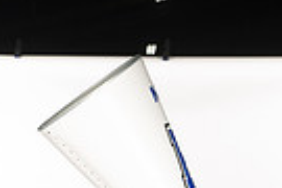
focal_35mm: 173
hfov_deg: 11.9
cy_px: 439
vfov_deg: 7.5
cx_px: 182
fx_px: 1355
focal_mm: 52
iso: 200
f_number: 7.1
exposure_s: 1/500
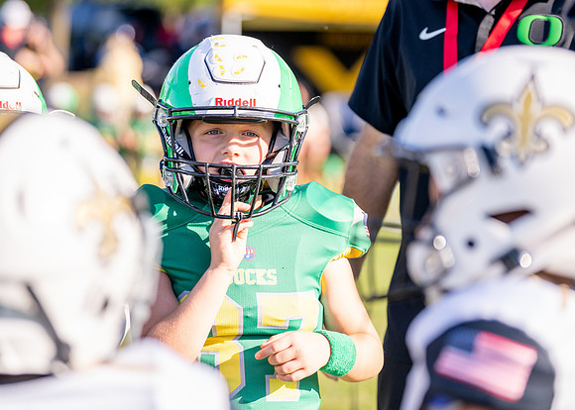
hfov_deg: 14.5
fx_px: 2260
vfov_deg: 10.4
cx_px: 284
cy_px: 179
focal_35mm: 138
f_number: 2.8
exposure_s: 1/3200
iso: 320
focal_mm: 110
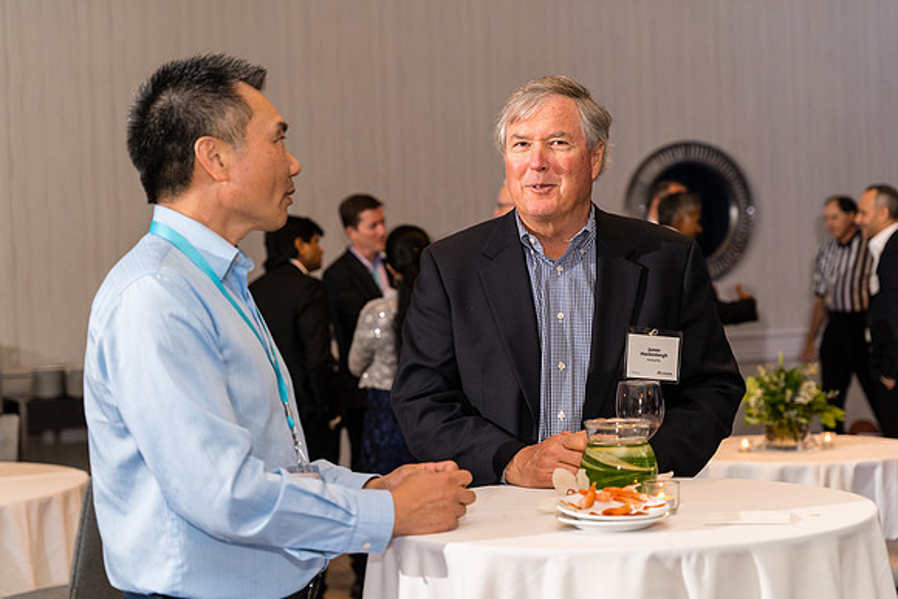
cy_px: 300
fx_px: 1547
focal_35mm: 62
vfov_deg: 21.9
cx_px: 449
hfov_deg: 32.4
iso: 1600
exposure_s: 1/200
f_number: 3.5
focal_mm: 62
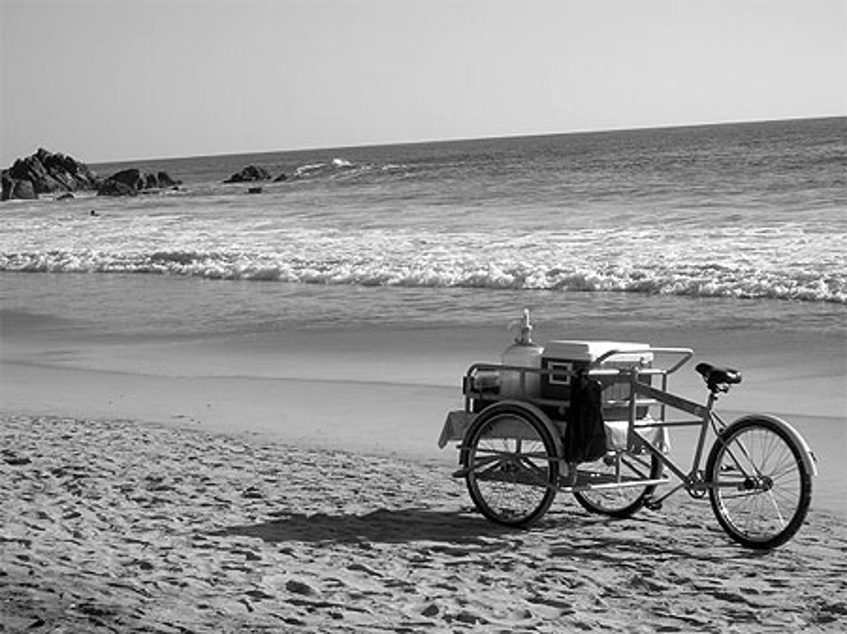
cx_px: 424
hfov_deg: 25.0
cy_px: 317
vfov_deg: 18.9
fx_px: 1908
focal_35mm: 78
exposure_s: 1/219
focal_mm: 13
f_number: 6.9
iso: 50
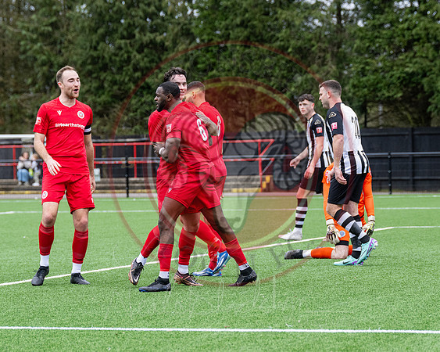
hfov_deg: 12.2
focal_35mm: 159
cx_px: 226
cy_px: 187
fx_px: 2064
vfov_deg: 9.7
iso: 800
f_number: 4
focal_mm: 105
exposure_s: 1/1250
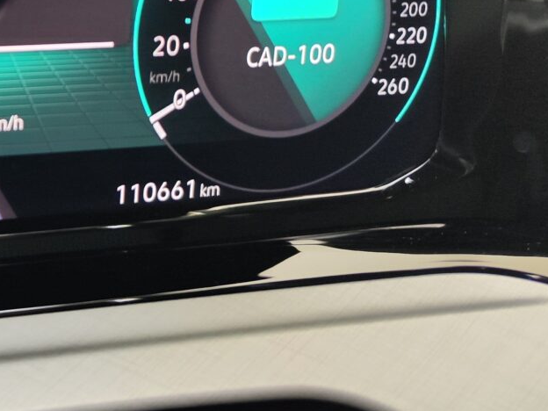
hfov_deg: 28.6
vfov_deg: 23.9
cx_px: -103
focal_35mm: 59
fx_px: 934
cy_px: 12
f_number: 1.69
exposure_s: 1/100
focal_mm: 7.01
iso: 252
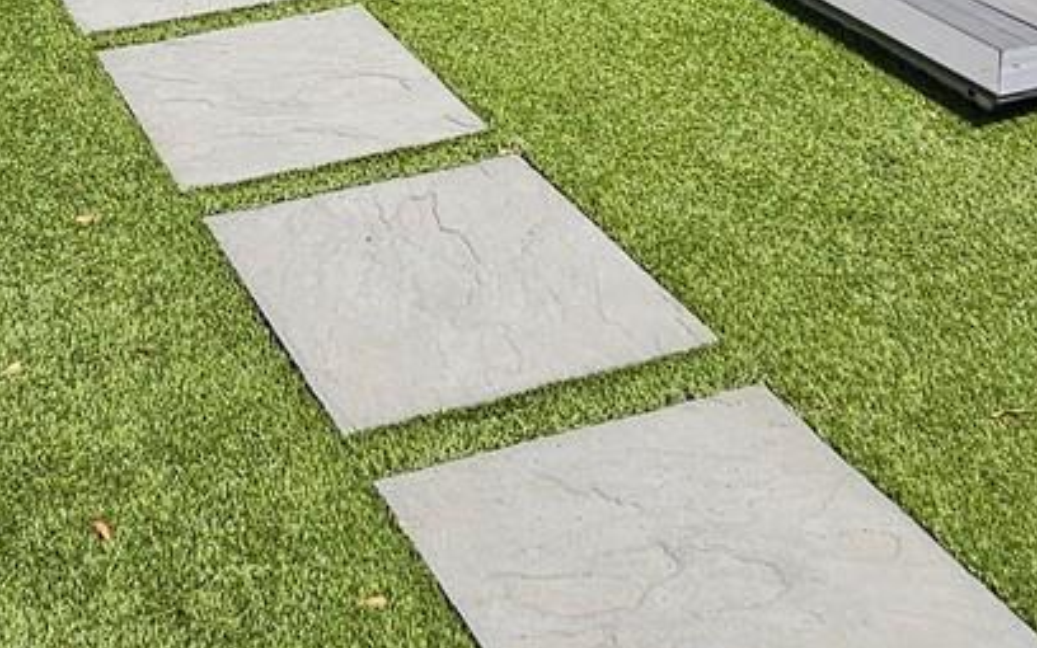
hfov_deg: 35.8
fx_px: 1526
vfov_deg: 20.5
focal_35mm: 54
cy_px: -325
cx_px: 155
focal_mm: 2.2
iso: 50
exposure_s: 1/2805
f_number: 2.2
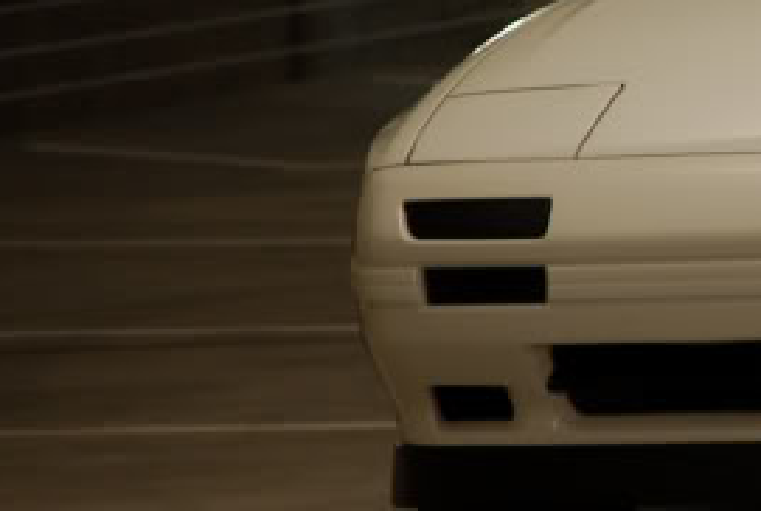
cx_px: 1428
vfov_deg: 2.0
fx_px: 14385
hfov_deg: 3.0
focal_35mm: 679
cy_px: 192
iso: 100
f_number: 4.8
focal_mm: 120
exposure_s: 1/2.5
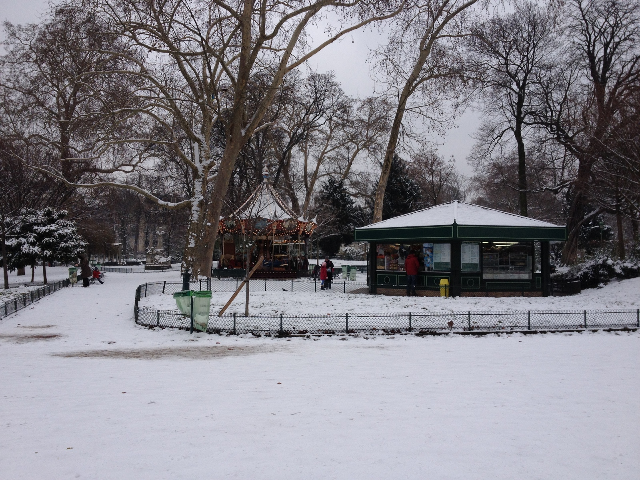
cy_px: 240
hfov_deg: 52.6
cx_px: 320
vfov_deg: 40.7
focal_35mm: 35
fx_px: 647
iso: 64
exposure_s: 1/863
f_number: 2.4
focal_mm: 4.28
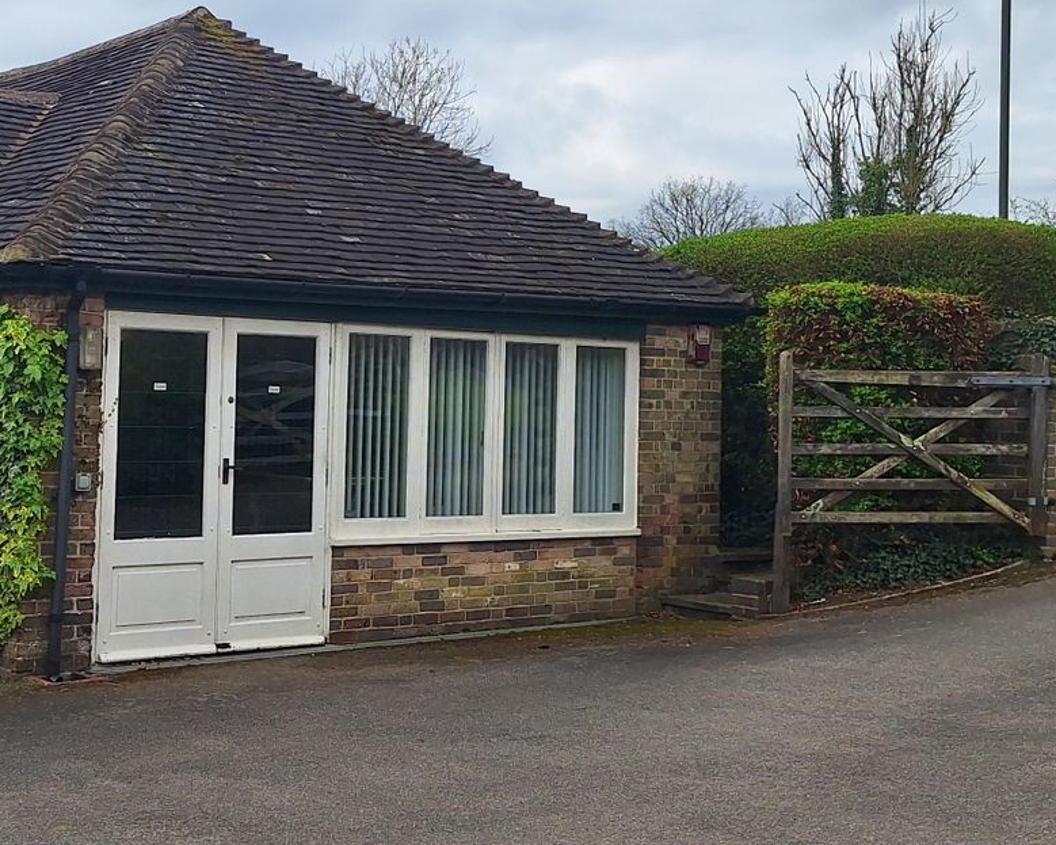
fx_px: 1000
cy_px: 318
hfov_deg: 54.3
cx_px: 331
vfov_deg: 45.4
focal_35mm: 32
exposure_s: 1/2532
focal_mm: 5.54
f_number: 1.8
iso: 40
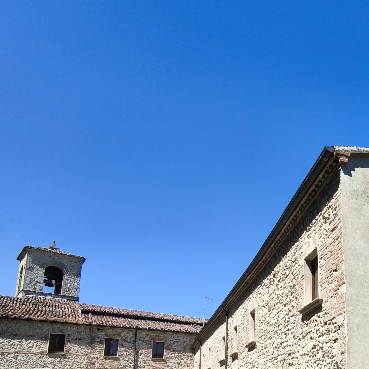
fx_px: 386
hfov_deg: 46.5
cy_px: 338
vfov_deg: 45.8
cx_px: 326
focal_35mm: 32
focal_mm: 1.91
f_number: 2.2
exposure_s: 1/850
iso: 50
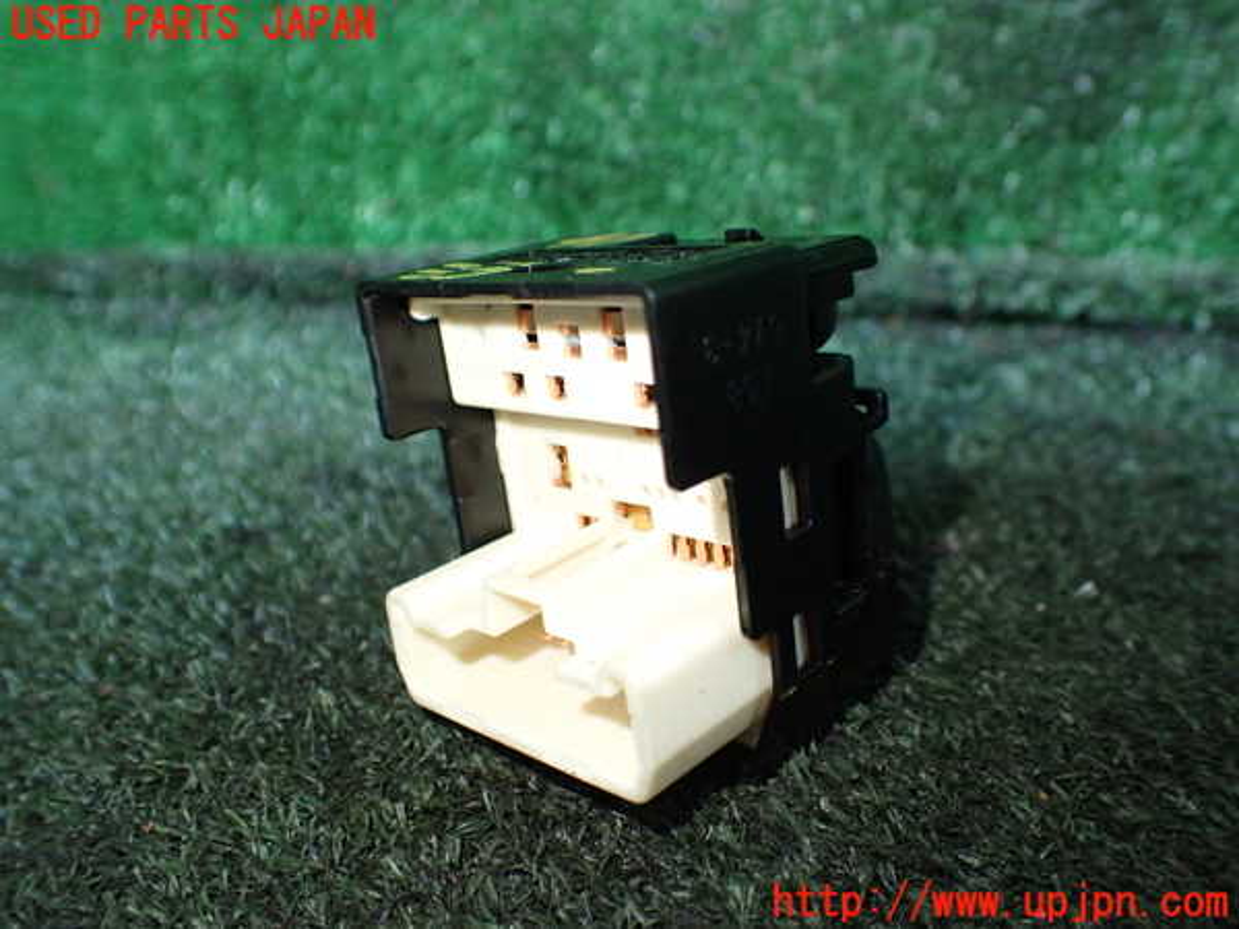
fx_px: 1074
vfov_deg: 46.8
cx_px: 620
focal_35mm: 30
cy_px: 464
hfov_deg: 60.0
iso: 640
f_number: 2.3
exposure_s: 1/125
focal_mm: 5.4
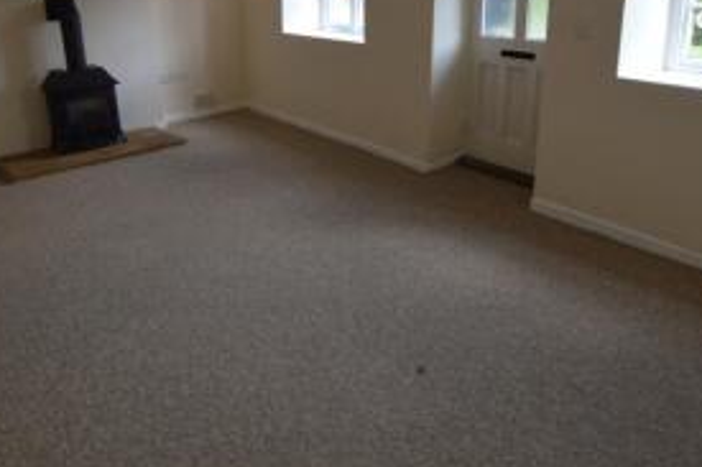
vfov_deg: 47.8
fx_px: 507
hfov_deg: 69.4
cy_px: 121
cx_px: 368
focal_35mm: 26
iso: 400
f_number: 5.6
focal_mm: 10
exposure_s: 1/125
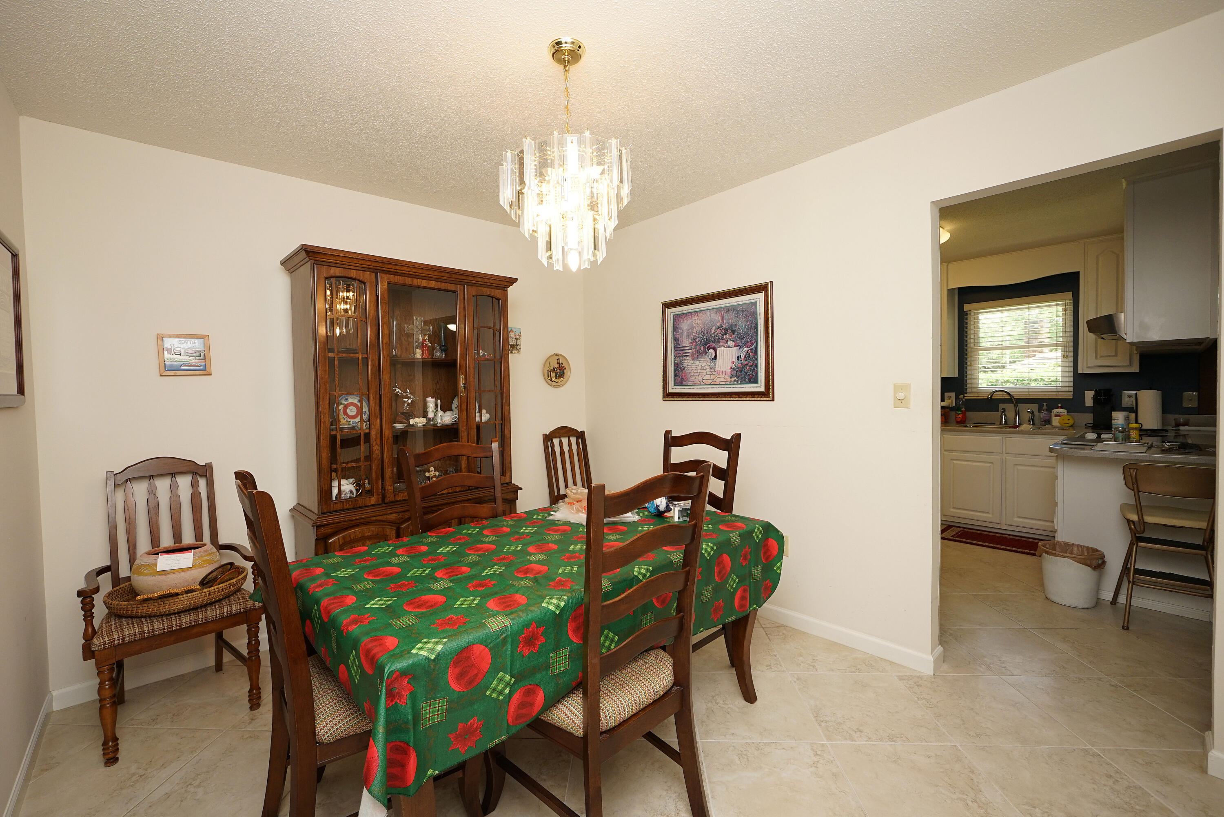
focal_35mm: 15
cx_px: 612
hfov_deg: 100.4
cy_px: 408
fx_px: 510
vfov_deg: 77.3
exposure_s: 1/60
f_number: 4
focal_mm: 10
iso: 320
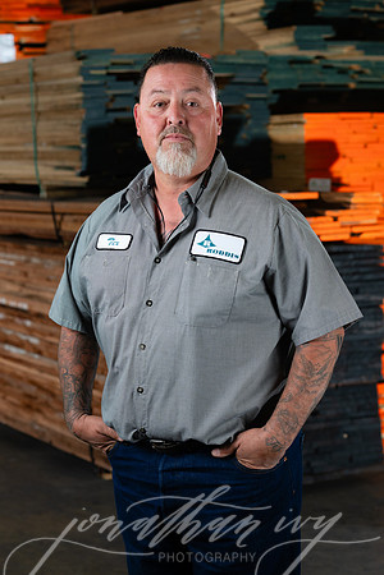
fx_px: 1360
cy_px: 288
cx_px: 192
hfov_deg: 16.1
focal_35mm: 85
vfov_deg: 23.9
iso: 400
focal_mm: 85
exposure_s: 1/60
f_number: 5.6
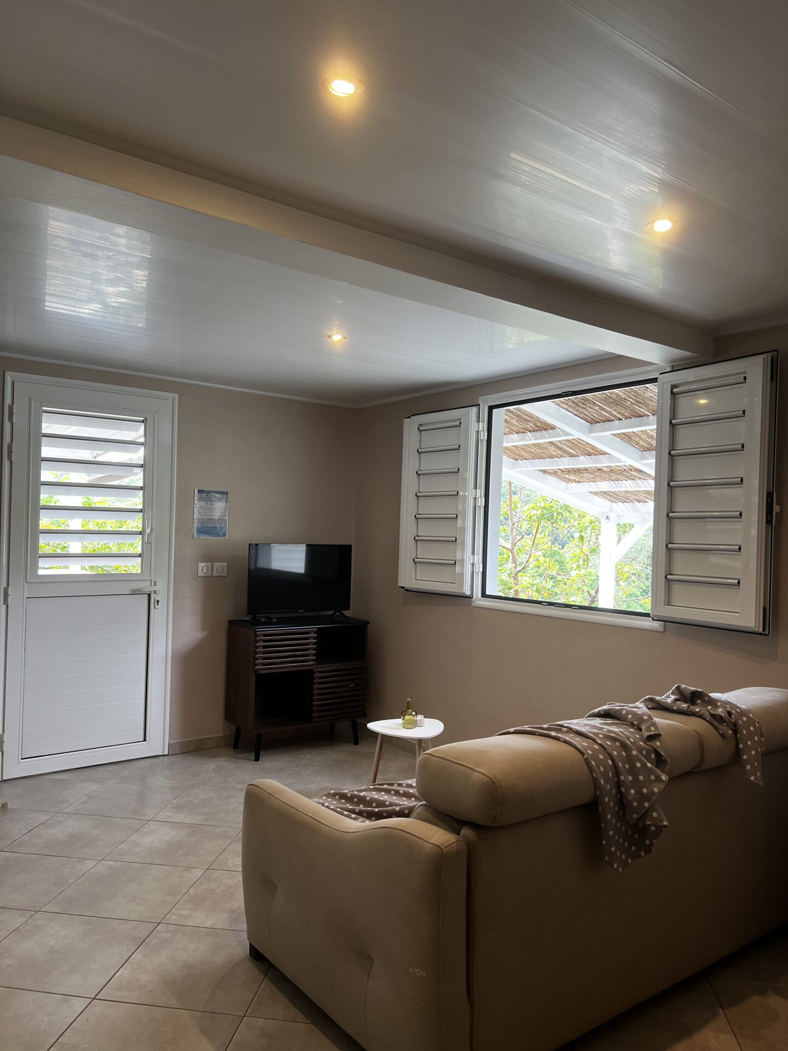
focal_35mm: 26
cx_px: 394
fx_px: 789
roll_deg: -1.7
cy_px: 526
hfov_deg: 53.1
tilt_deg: +0.2
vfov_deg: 67.3
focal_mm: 5.7
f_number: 1.5
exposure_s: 1/100
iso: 64
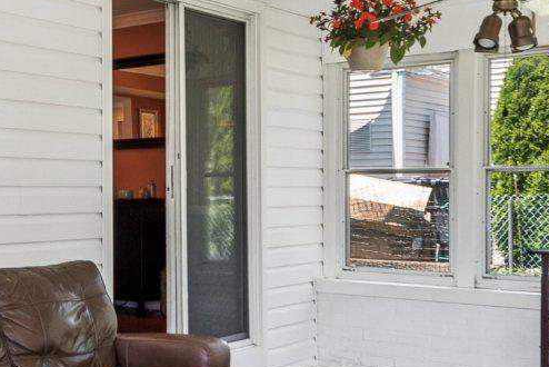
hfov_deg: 32.1
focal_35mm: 58
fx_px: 885
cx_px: 14
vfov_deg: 23.4
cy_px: 217
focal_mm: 14
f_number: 9
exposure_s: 1/30
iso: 250
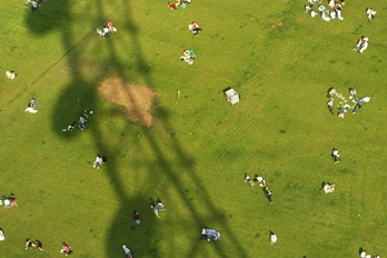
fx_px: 1075
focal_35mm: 100
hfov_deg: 20.0
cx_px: 343
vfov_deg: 13.6
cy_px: 214
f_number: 6.3
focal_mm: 36
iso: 200
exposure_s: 1/320
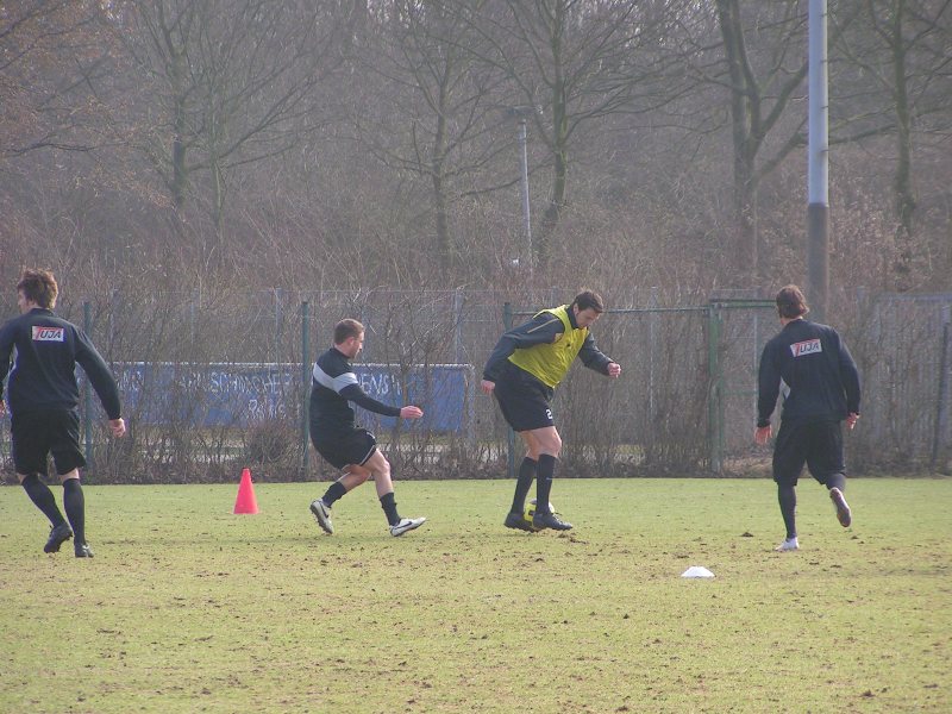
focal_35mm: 271
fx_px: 7453
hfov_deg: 7.3
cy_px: 357
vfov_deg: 5.5
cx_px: 476
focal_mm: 41.4
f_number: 3.5
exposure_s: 1/400
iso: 80
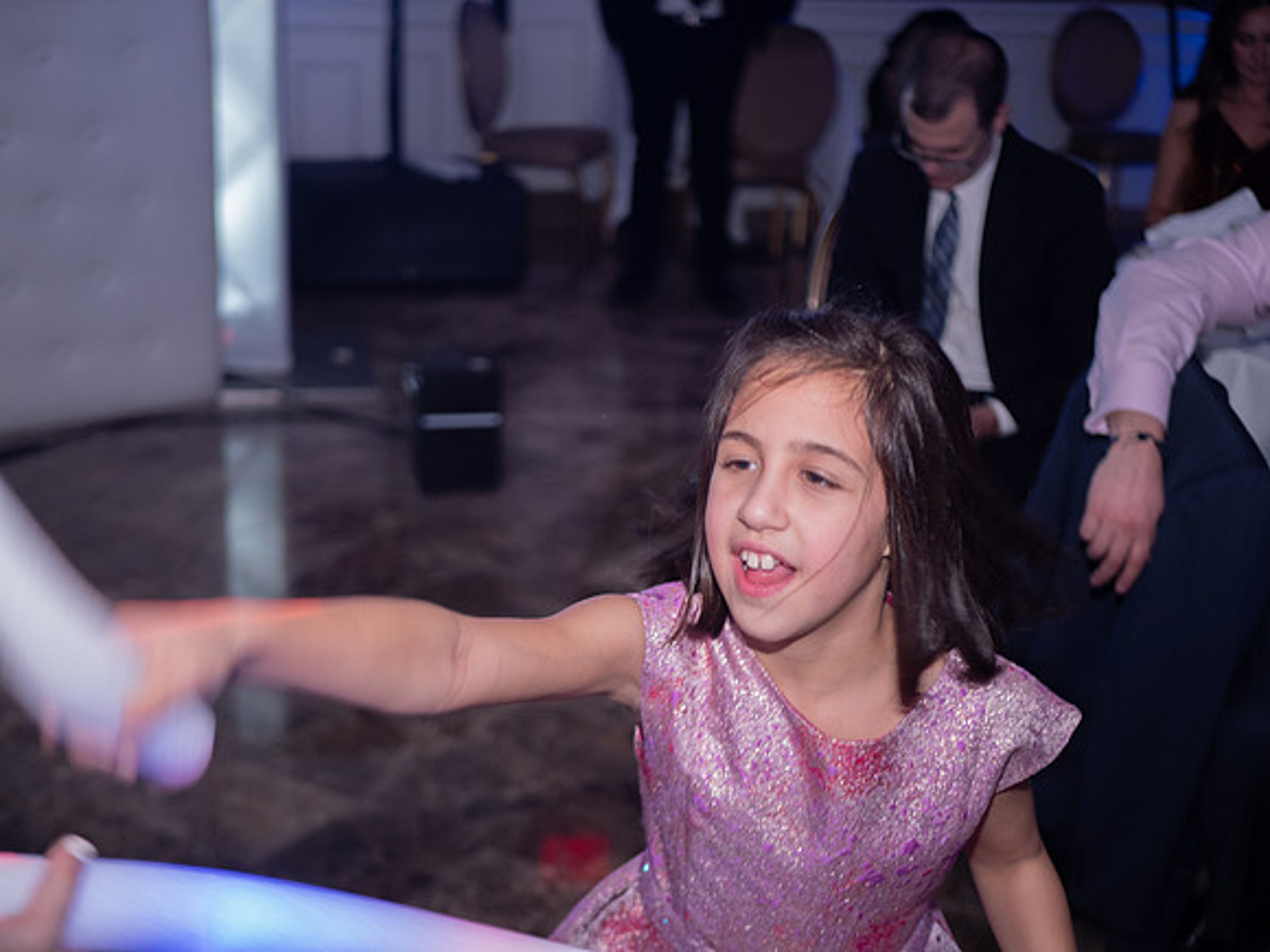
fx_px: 1834
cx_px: 635
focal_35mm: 50
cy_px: 476
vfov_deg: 29.1
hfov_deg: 38.2
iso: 800
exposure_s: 1/125
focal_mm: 25
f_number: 1.7
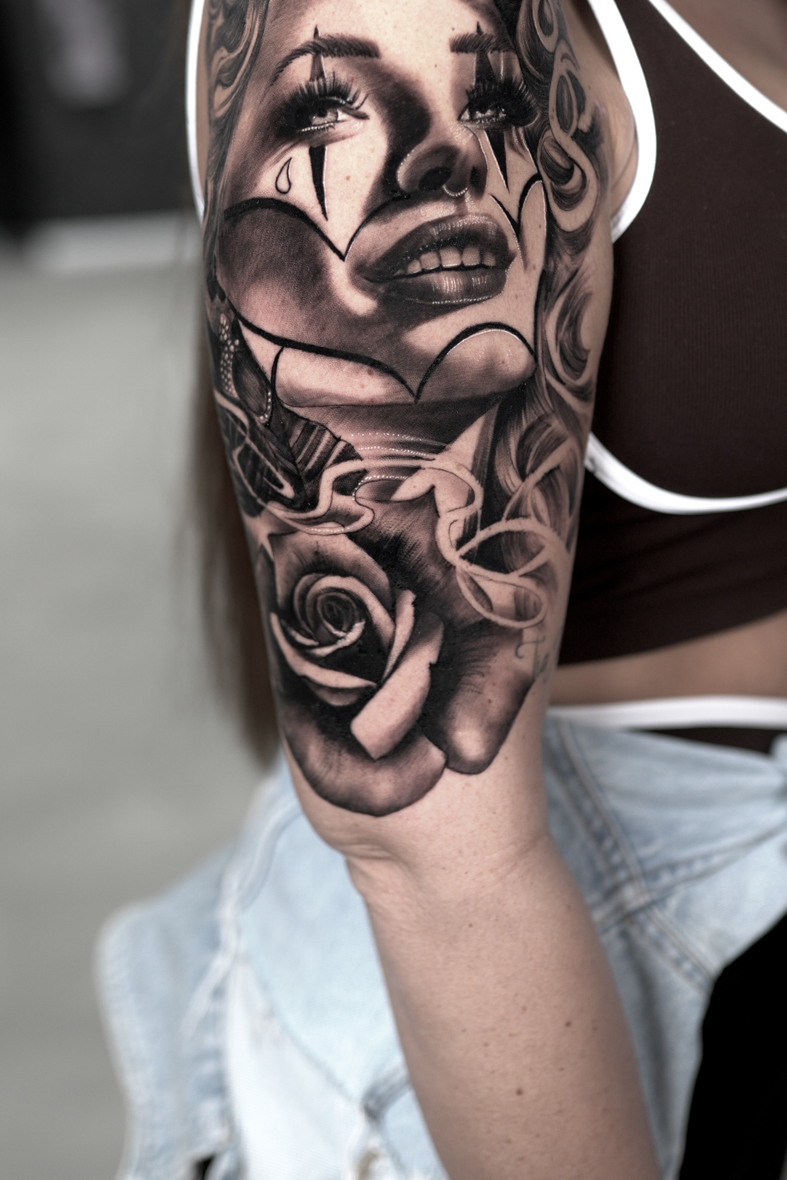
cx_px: 427
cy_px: 433
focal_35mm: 49
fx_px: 1607
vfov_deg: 40.0
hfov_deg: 27.5
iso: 400
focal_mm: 35
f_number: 2
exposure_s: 1/80
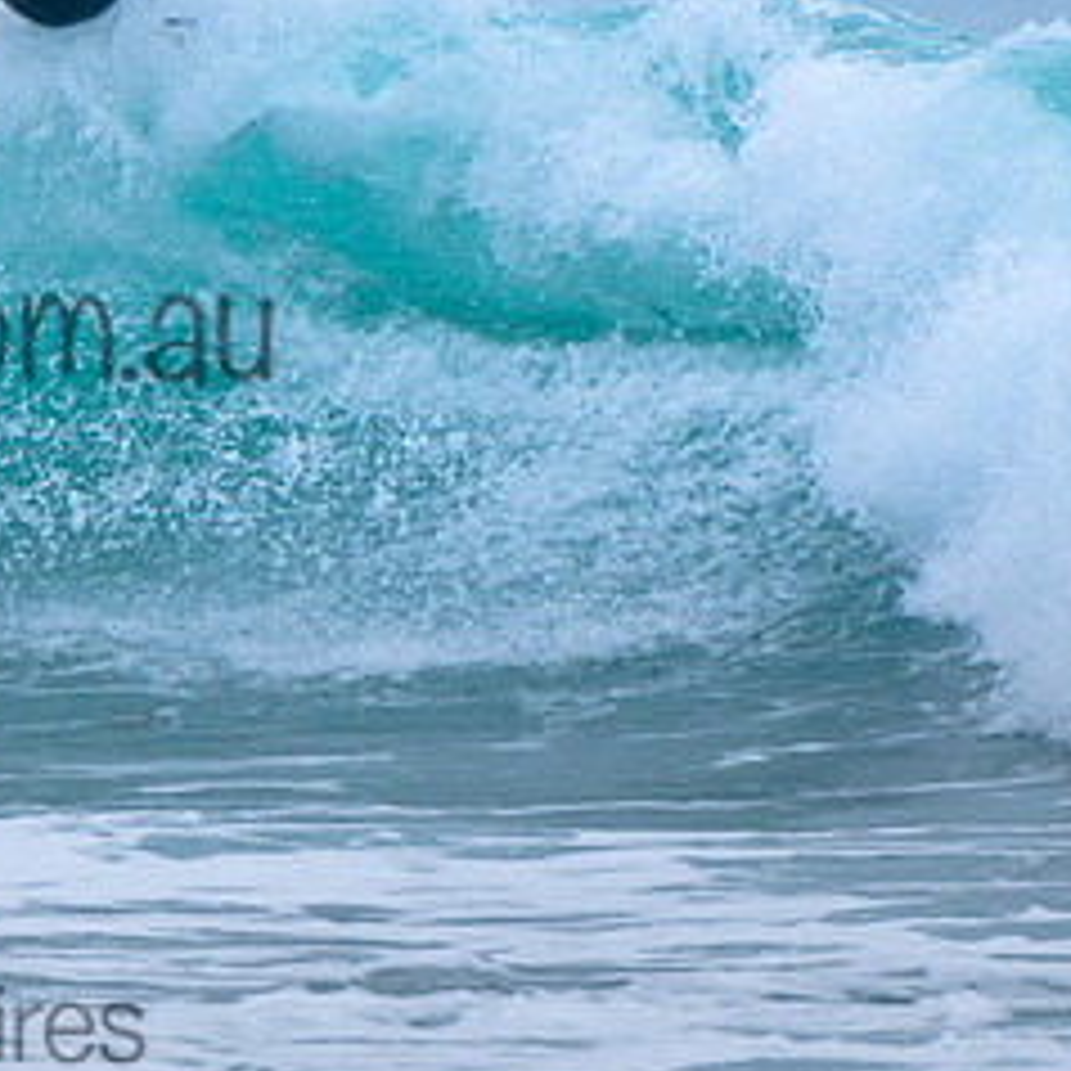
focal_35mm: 1141
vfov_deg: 1.5
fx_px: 39940
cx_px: -241
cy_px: 284
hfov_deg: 1.5
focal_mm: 400
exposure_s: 1/2000
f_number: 5.6
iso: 500
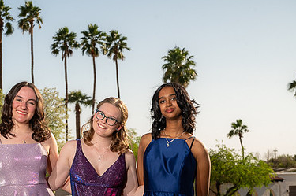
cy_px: 140
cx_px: 79
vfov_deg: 14.2
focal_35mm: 96
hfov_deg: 21.1
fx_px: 788
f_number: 8
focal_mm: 62
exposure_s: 1/200
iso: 50
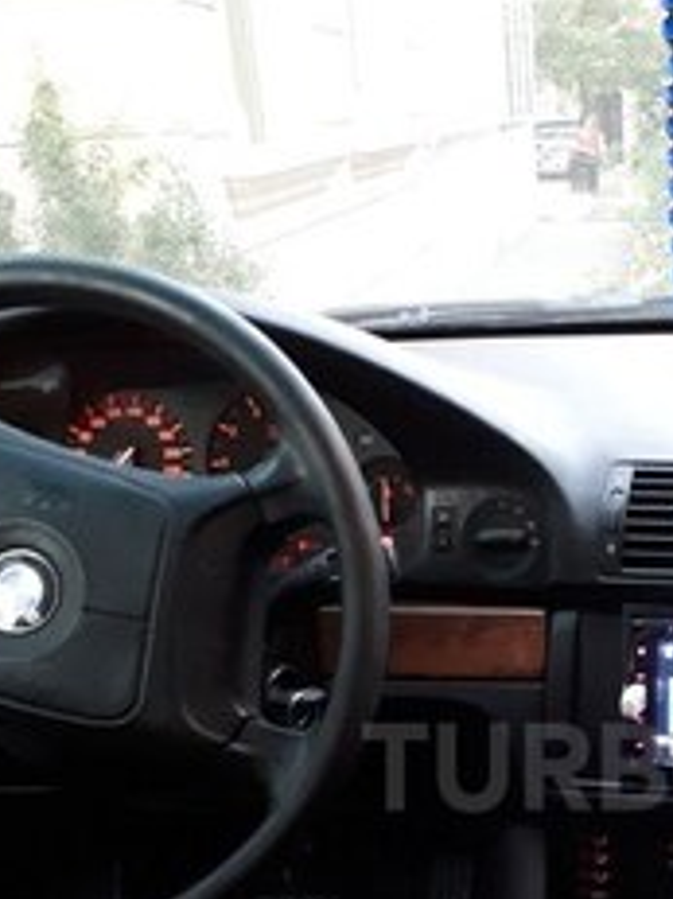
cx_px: 661
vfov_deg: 32.0
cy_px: 767
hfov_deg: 24.2
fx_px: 1505
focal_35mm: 58
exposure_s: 1/17
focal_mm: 3.6
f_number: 1.9
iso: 500
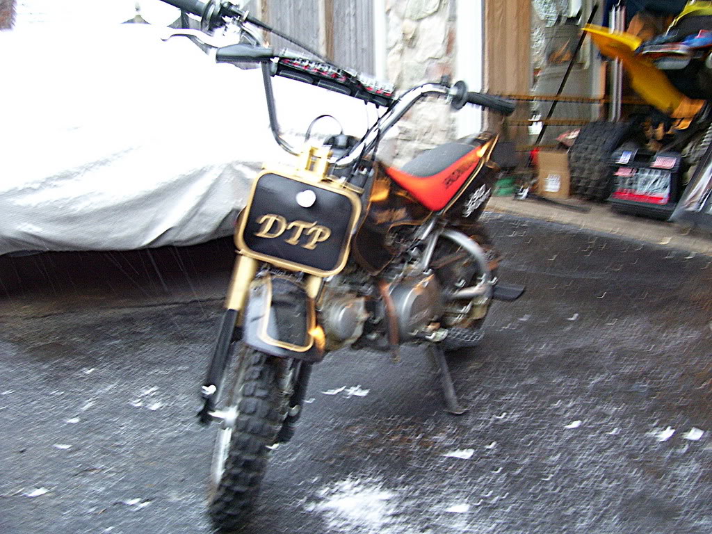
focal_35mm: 34
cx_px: 356
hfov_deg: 54.0
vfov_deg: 41.8
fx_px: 699
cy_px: 267
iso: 160
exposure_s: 1/8
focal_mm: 5.6
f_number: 2.7
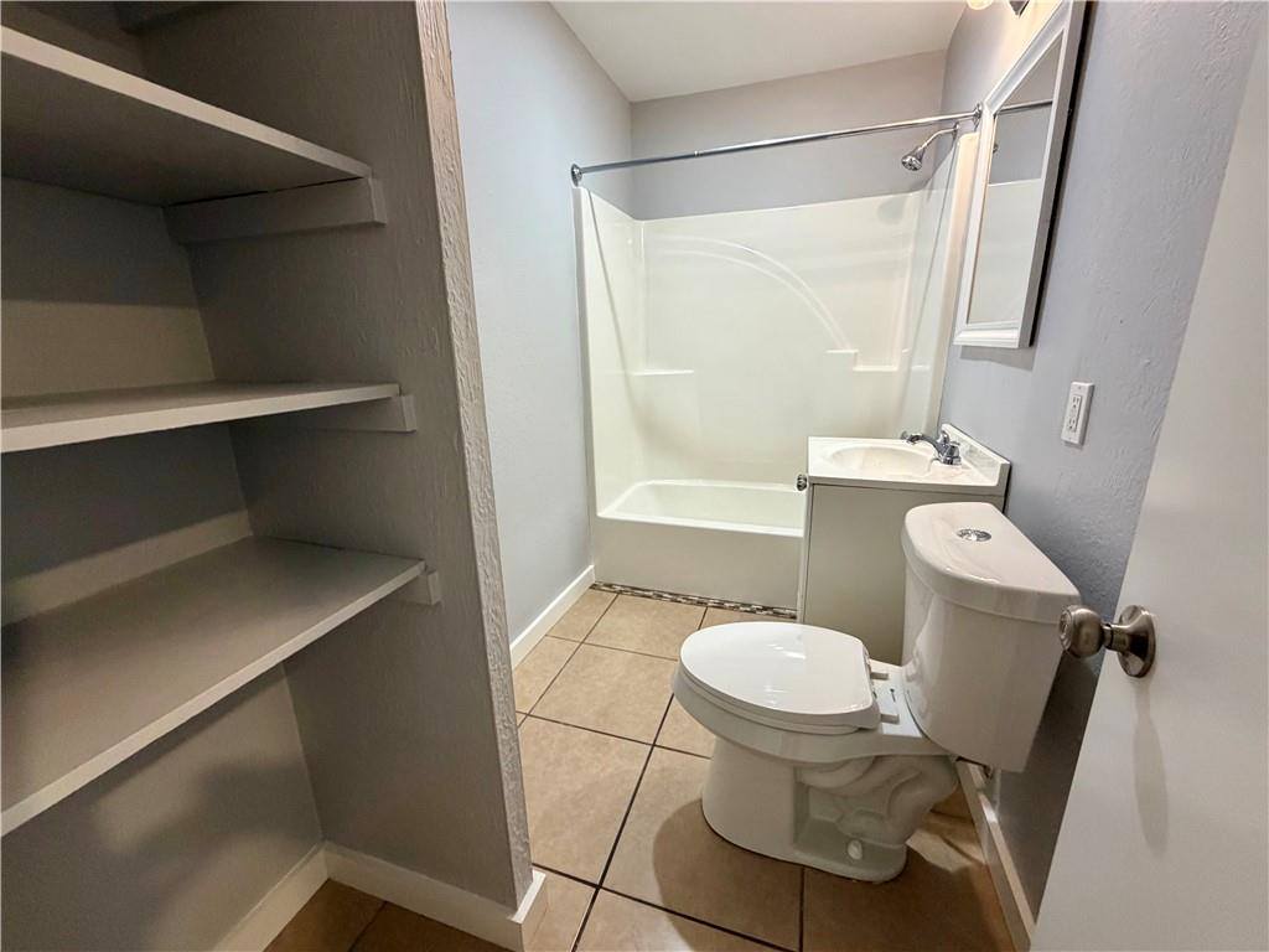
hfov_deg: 102.1
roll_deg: +2.0
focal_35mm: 14
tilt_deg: -15.5
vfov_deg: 85.7
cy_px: 476
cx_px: 634
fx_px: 513
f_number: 2.2
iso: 320
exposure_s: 1/120
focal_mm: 2.22
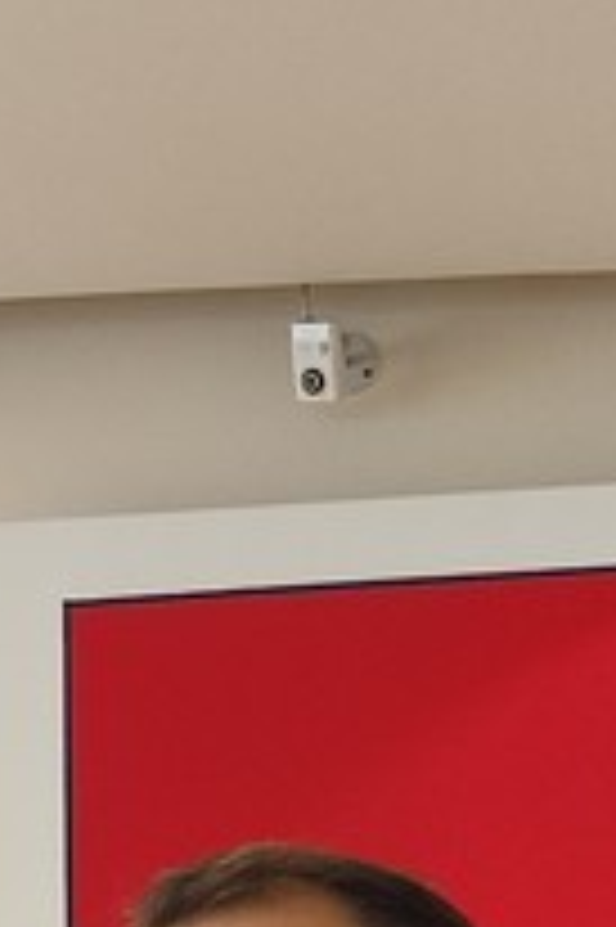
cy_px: 1683
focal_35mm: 129
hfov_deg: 10.6
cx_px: 504
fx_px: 3316
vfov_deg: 14.1
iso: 627
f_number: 1.79
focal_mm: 4.7
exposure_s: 1/33
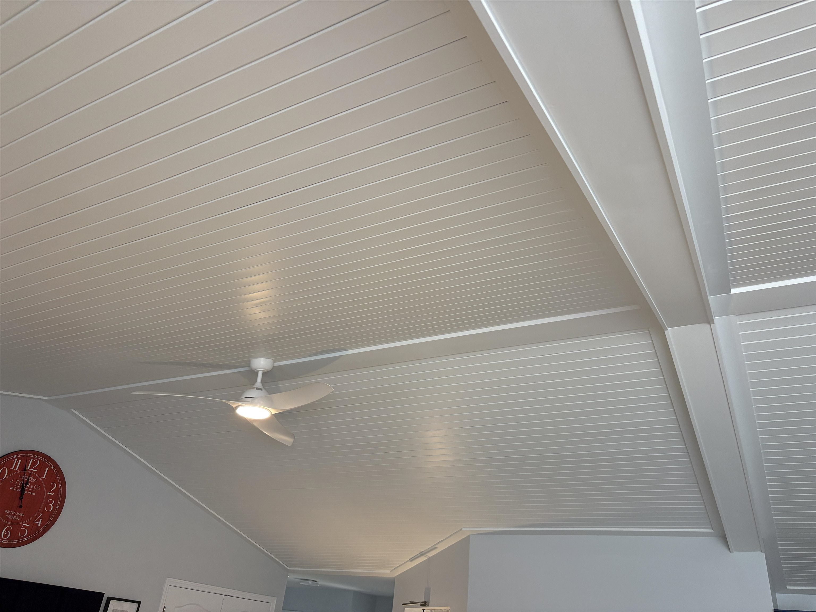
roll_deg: -6.2
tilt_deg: +28.4
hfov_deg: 67.3
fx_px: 613
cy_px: 306
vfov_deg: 53.1
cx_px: 408
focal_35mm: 26
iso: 160
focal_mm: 5.96
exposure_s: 1/120
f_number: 1.6
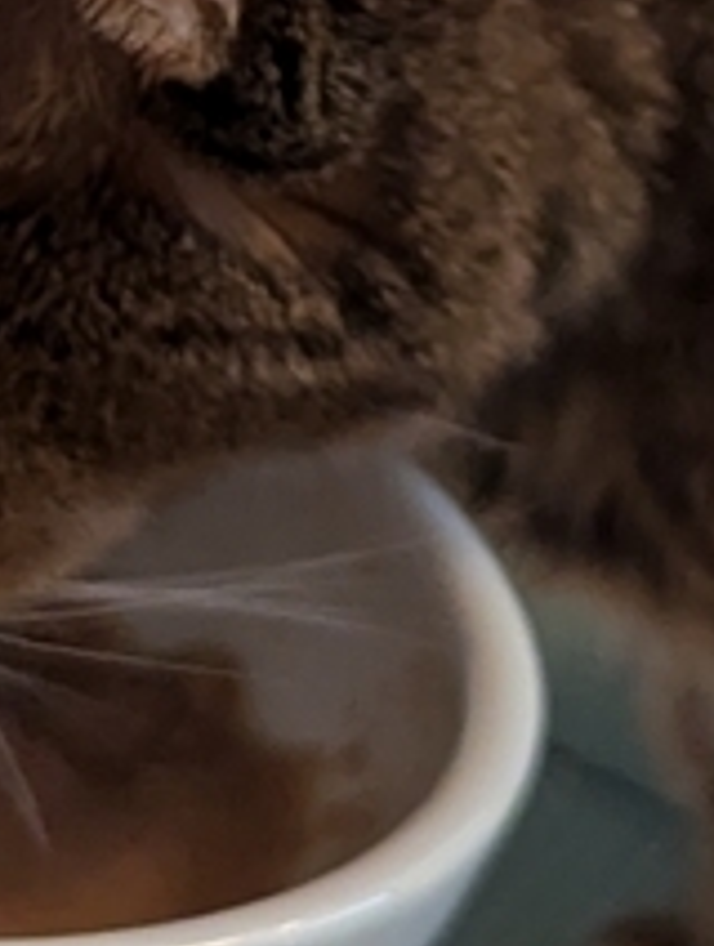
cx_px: 98
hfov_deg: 10.9
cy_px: -254
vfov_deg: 14.0
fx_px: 3725
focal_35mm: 136
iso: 1170
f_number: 1.85
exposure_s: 1/100
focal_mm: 6.81
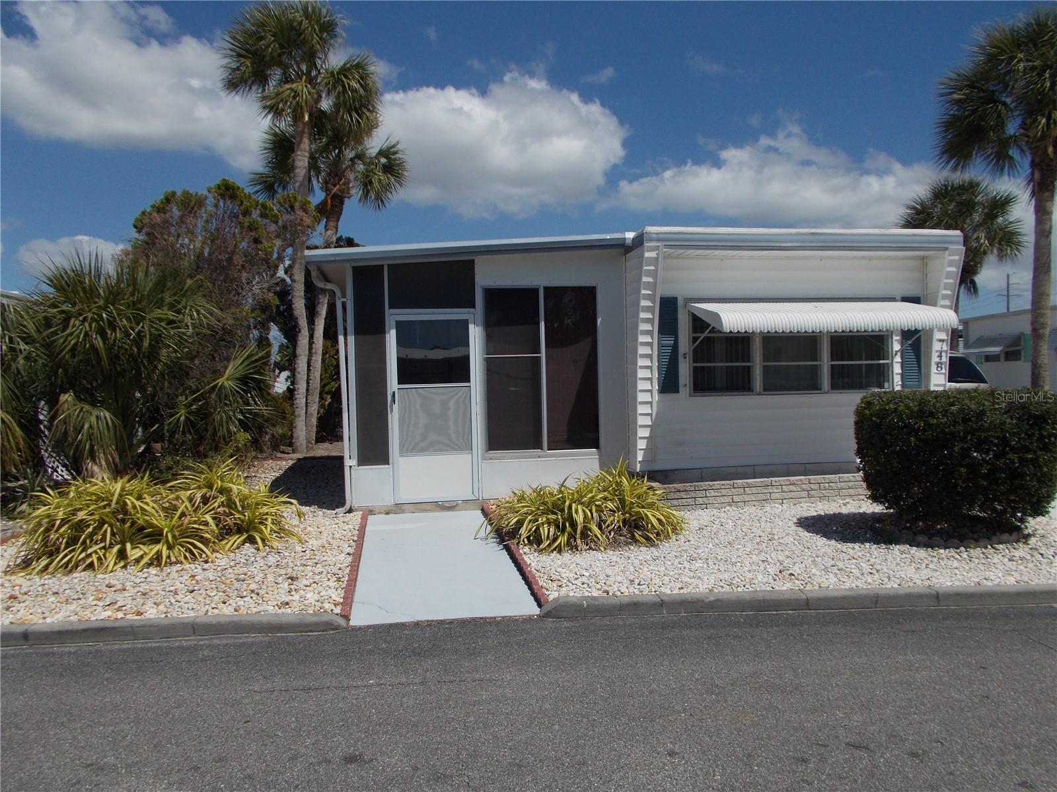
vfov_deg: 53.1
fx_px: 794
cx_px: 528
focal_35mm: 26
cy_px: 396
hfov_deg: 67.3
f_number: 8
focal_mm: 4.6
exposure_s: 1/400
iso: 80
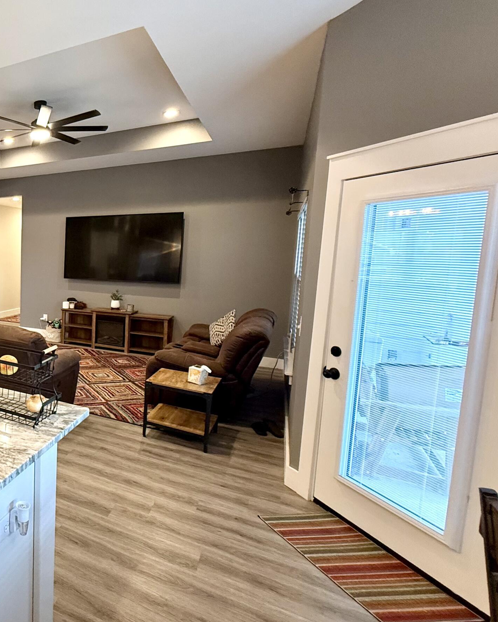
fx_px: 424
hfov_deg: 47.8
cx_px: -23
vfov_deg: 72.5
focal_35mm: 23
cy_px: 297
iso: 400
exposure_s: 1/60
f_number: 2.2
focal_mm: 2.22
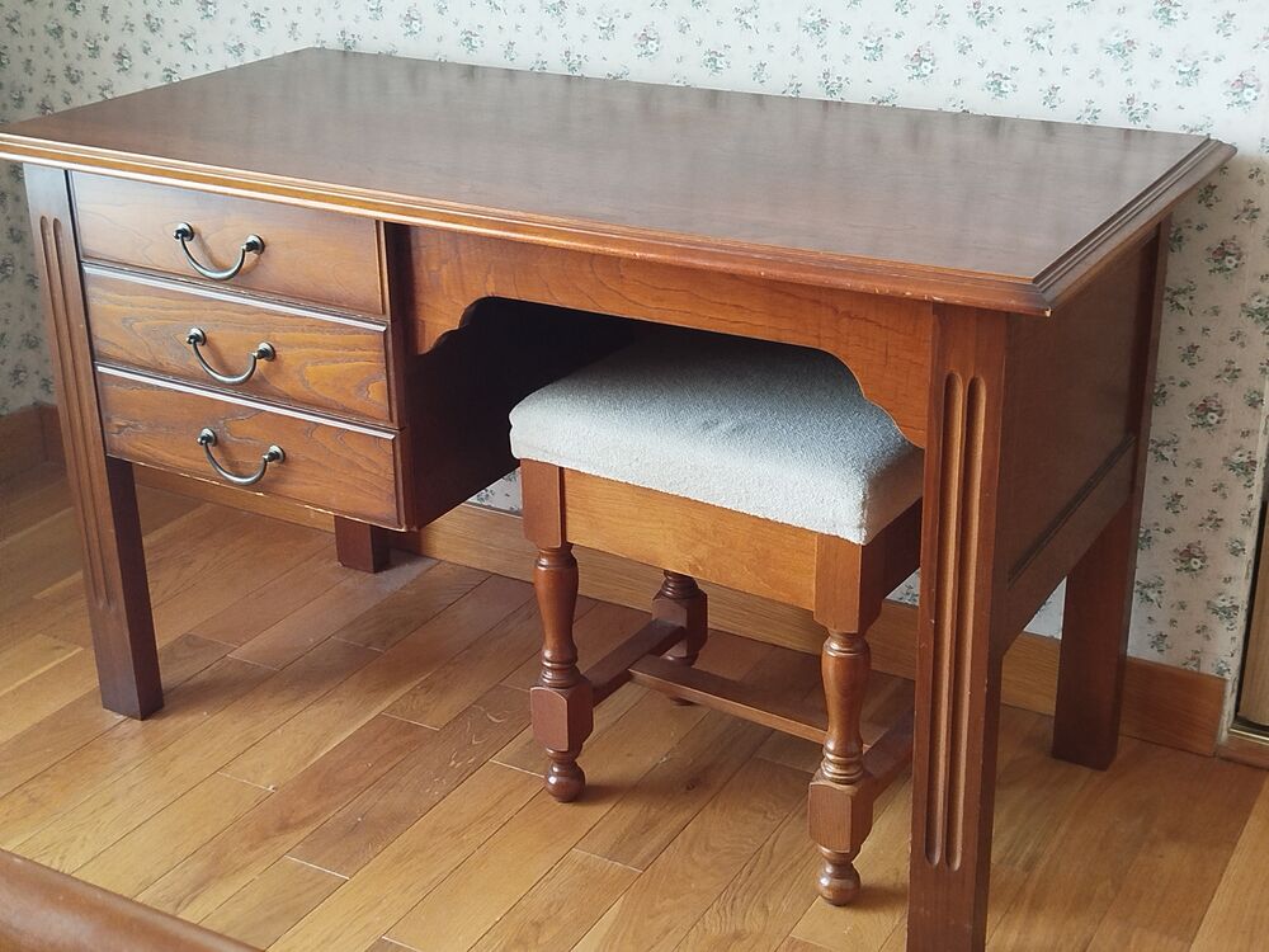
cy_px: 476
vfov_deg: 30.3
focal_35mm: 48
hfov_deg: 39.7
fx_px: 1760
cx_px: 634
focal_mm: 5.31
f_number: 1.7
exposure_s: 1/25
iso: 500
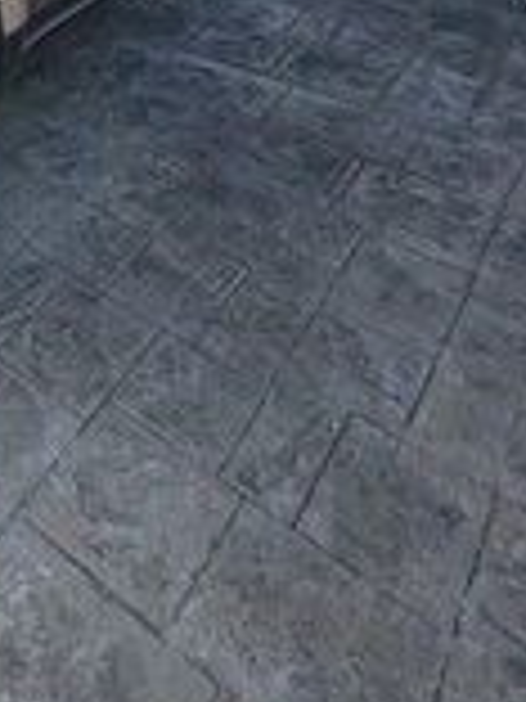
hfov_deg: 29.8
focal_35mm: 41
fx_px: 831
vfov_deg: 36.0
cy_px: -135
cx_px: -112
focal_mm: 2.31
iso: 50
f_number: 2
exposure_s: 1/1250
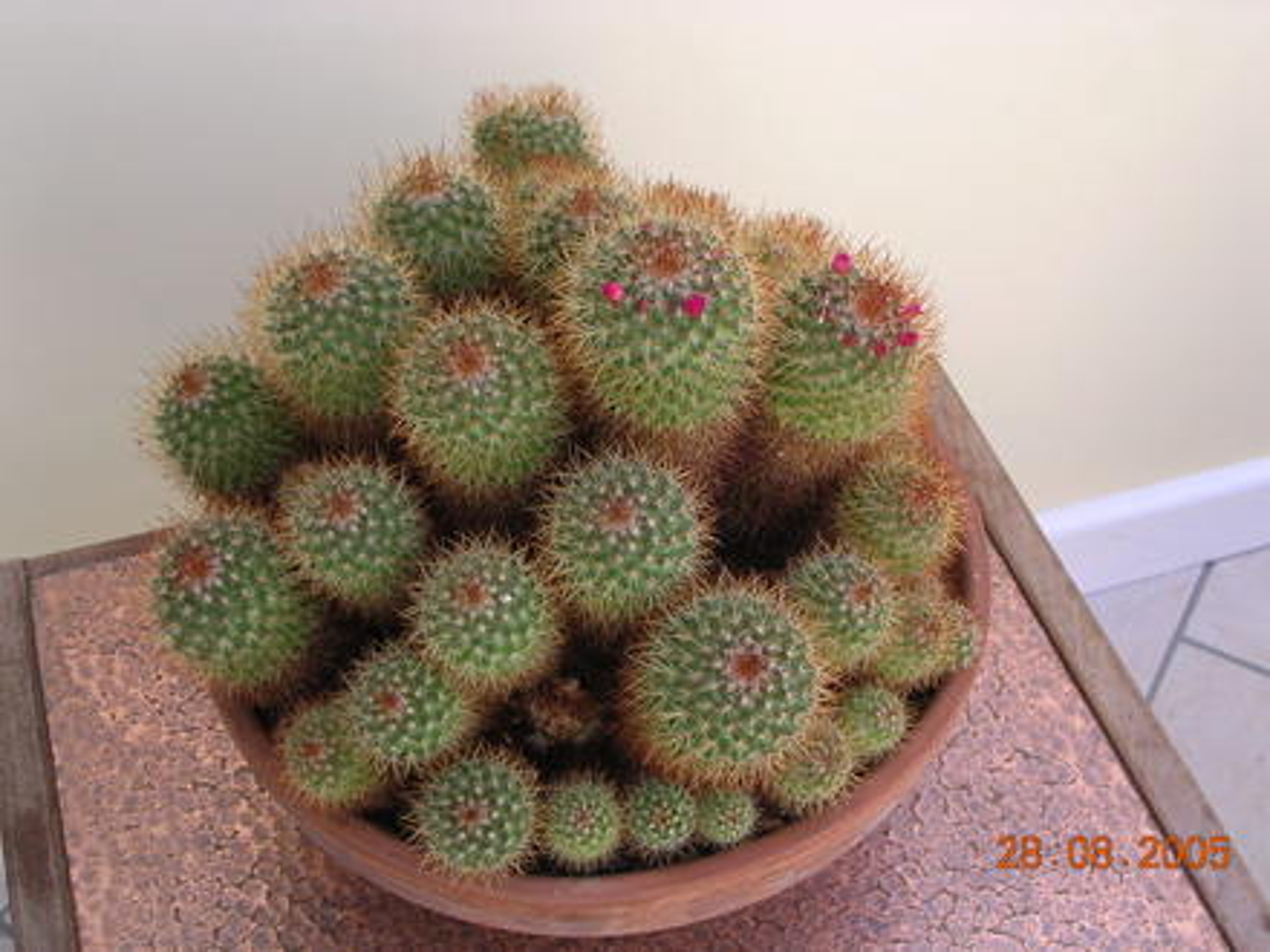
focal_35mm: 49
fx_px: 1798
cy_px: 476
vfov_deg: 29.7
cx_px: 635
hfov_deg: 38.9
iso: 100
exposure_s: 1/82.9
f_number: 3.1
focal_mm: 7.5
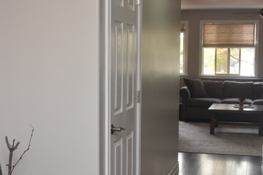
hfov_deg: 33.4
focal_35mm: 60
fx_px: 438
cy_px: 121
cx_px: 132
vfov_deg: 22.5
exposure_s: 1/60
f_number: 5.6
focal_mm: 28
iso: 400
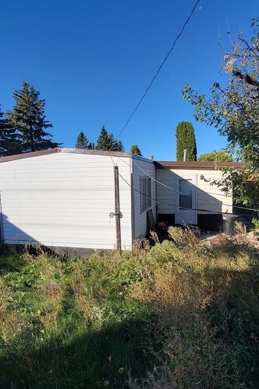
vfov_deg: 86.9
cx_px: 148
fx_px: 205
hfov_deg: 64.3
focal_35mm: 19
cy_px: 196
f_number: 2.2
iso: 50
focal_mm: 2.2
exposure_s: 1/1215
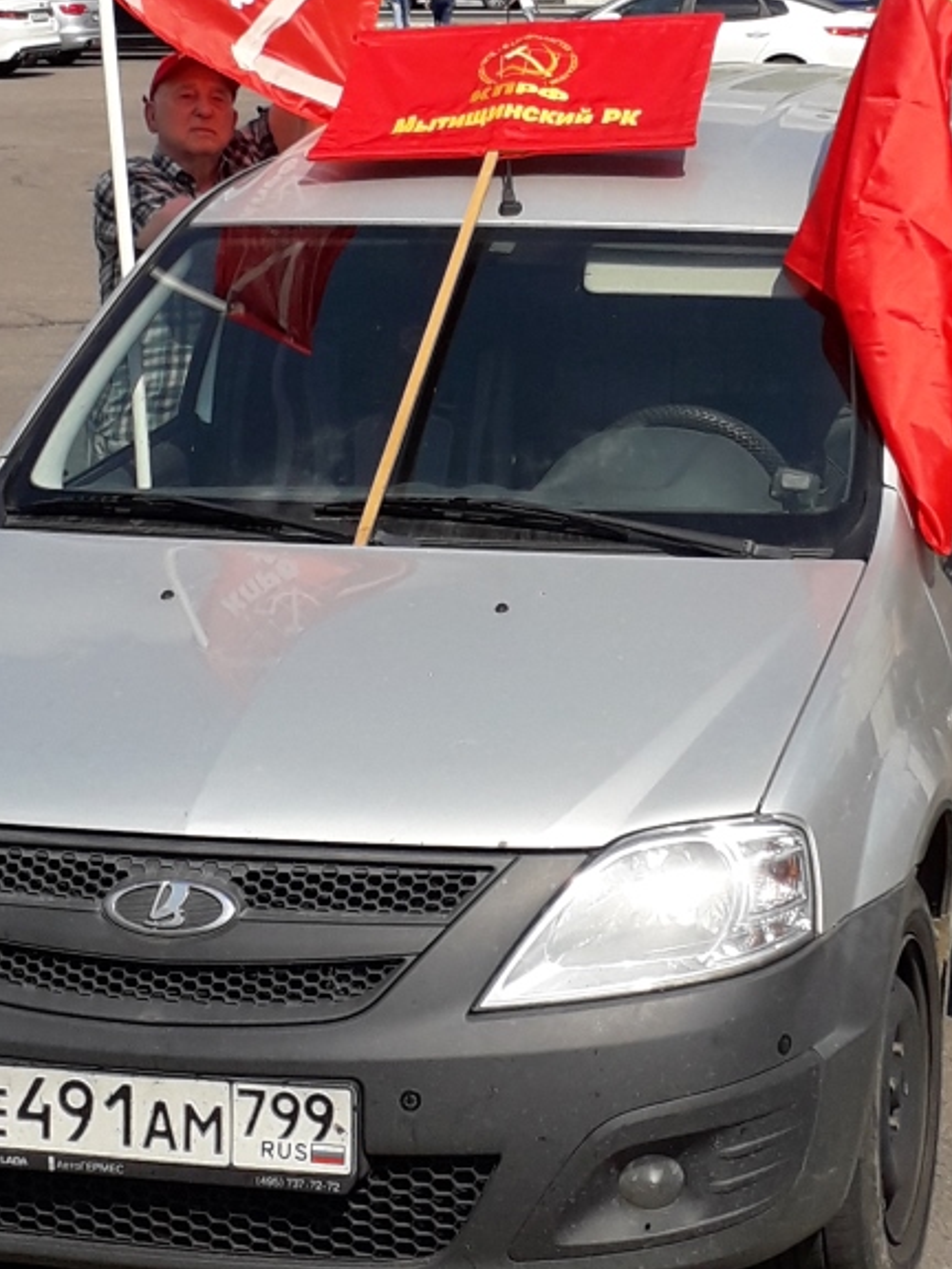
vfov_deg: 38.5
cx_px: 688
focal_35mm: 48
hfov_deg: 29.9
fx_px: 1760
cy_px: 295
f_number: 1.9
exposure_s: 1/2110
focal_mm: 3.6
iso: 40
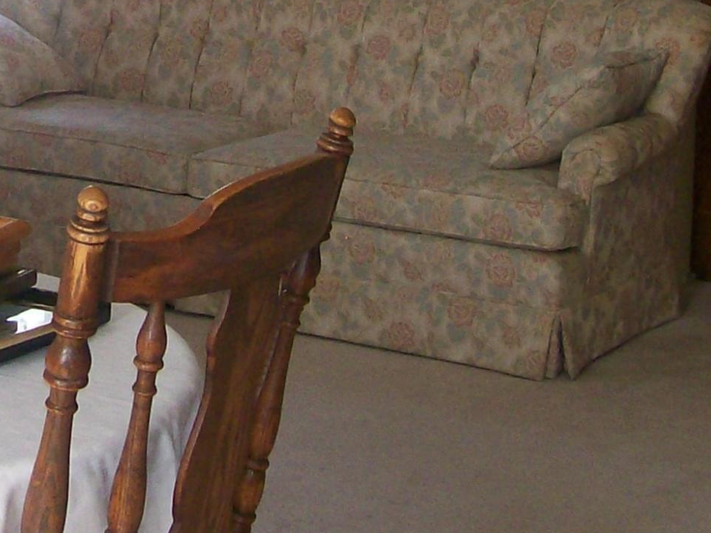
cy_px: -122
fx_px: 2321
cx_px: -172
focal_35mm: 113
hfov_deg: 16.6
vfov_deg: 12.8
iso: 140
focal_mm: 6
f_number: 2.7
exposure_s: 1/64
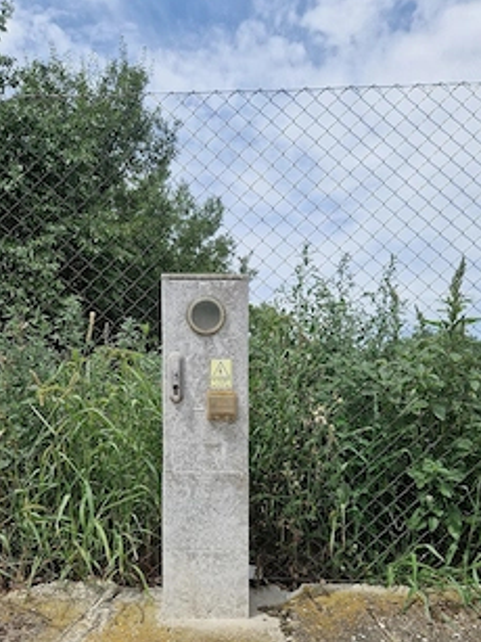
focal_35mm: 30
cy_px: 404
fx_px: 556
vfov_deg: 59.2
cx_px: 215
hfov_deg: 46.7
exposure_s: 1/2500
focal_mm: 5.4
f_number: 1.8
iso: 50
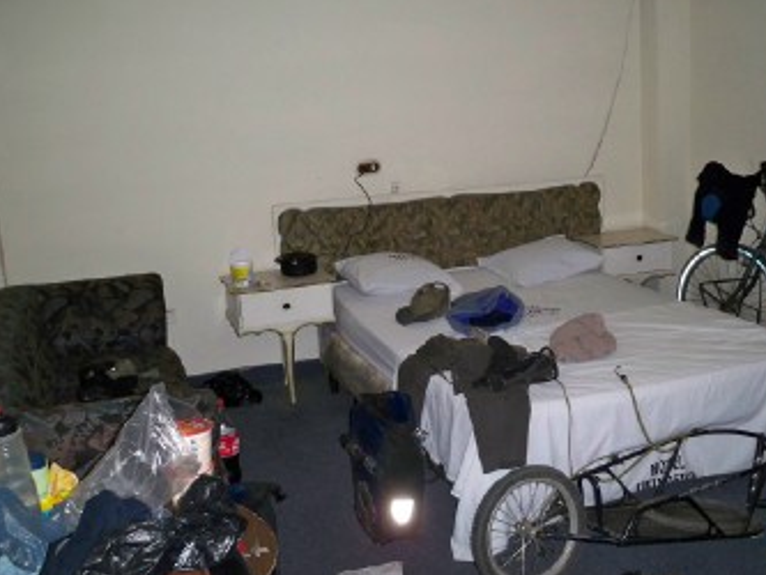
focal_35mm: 42
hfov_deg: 44.6
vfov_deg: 34.3
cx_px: 451
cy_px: 248
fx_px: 930
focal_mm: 6.3
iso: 200
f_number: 3.1
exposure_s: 1/60
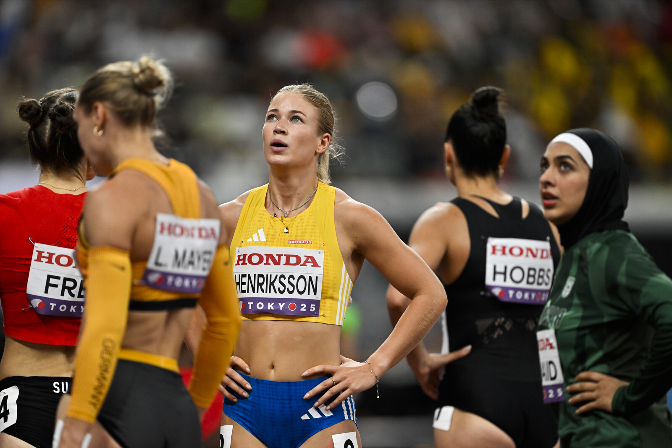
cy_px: 224
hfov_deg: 5.2
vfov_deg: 3.4
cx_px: 336
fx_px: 7467
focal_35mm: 400
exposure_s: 1/6400
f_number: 2.8
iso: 2500
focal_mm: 400
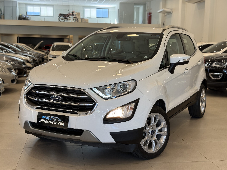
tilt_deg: -6.0
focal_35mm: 48
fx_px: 315
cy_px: 85
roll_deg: -0.8
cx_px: 114
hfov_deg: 39.7
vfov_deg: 30.3
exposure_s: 1/60
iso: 64
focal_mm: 6.76
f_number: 1.78
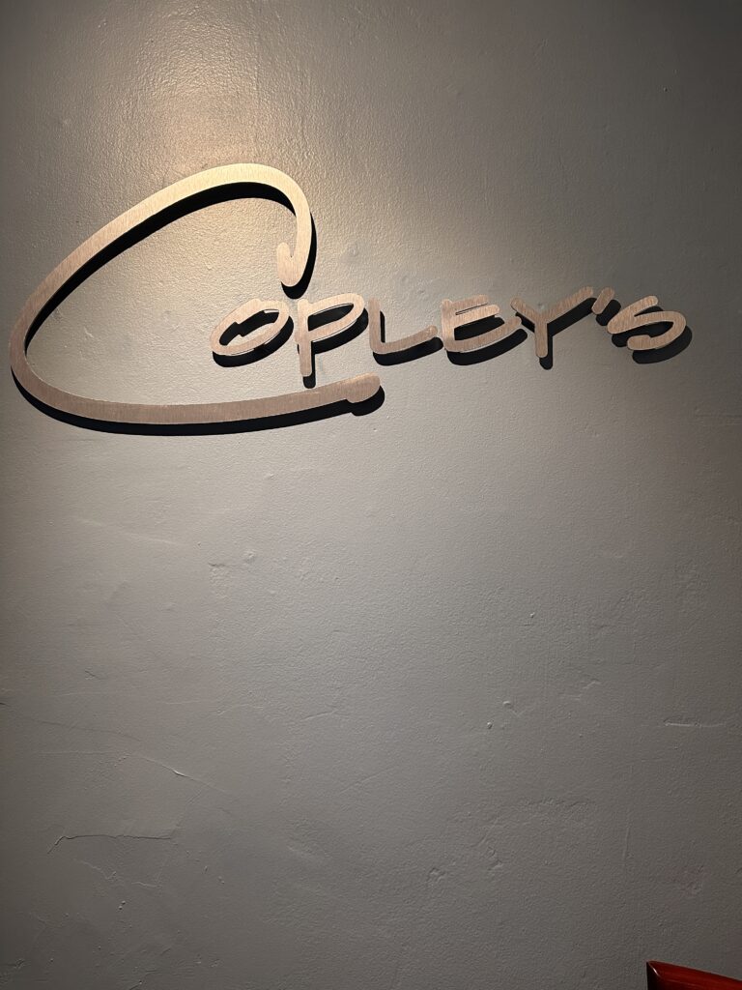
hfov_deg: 56.8
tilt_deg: +5.1
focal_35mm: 24
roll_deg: +1.3
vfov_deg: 71.6
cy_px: 495
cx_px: 371
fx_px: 686
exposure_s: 1/60
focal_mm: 6.86
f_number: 1.78
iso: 250
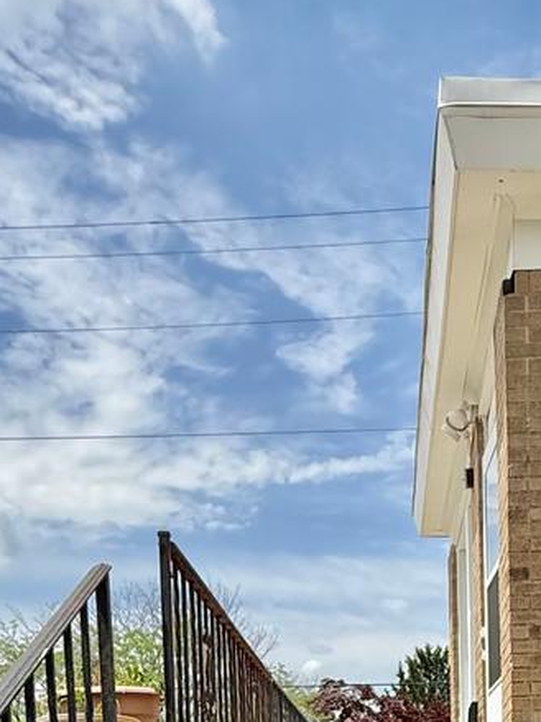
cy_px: 964
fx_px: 1022
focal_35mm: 49
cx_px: 390
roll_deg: +1.2
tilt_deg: -1.9
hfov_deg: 29.3
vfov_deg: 30.0
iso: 50
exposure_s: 1/2841
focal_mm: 2.22
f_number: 2.2
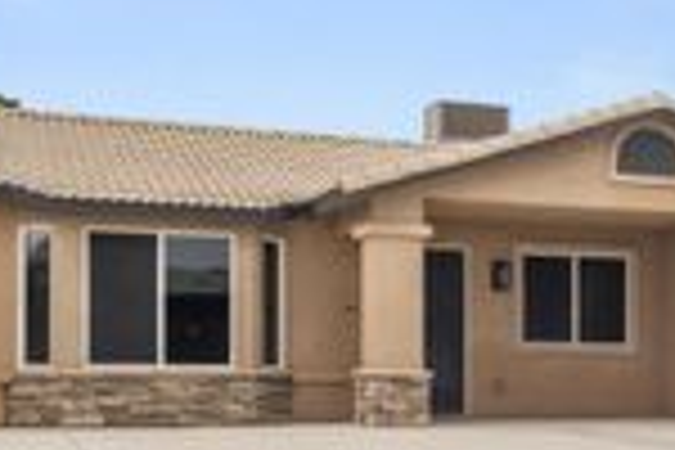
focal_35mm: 70
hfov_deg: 26.3
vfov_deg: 19.1
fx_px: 1312
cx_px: 770
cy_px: 407
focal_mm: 13.8
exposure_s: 1/120
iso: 250
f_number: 5.6
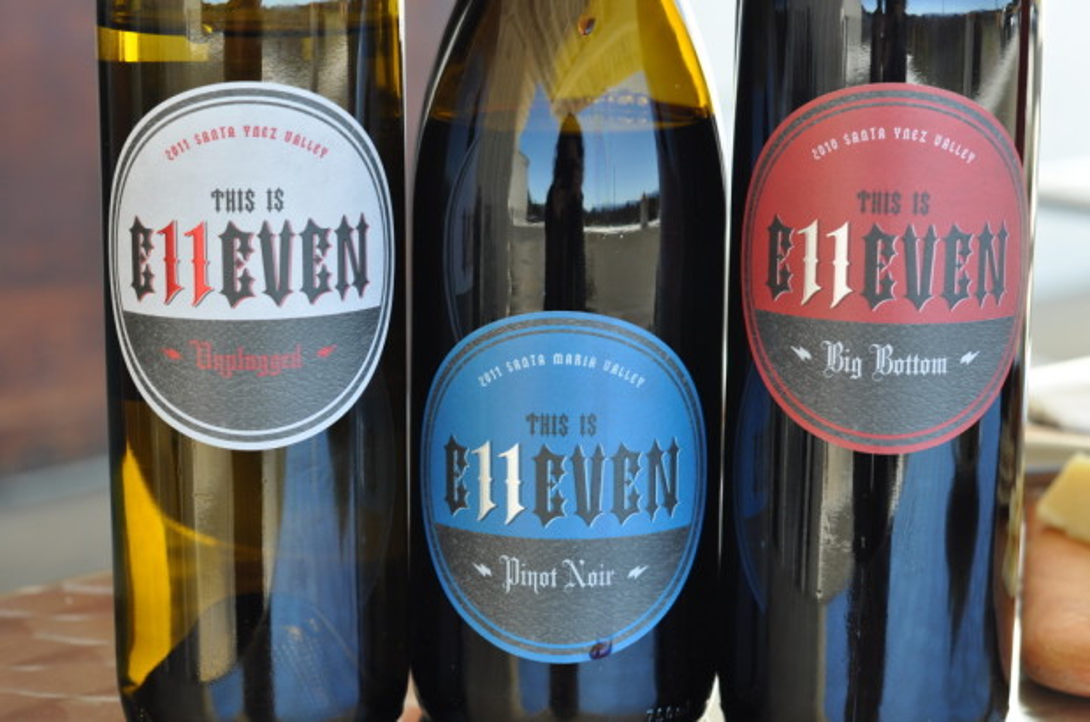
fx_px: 2267
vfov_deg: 18.1
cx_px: 545
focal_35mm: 75
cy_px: 361
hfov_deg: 27.0
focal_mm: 50
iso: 220
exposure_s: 1/125
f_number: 5.6
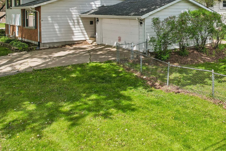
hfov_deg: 44.4
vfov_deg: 31.2
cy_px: 16
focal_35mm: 41
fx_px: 257
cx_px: 190
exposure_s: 1/2000
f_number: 2.8
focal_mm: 8.4
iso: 130
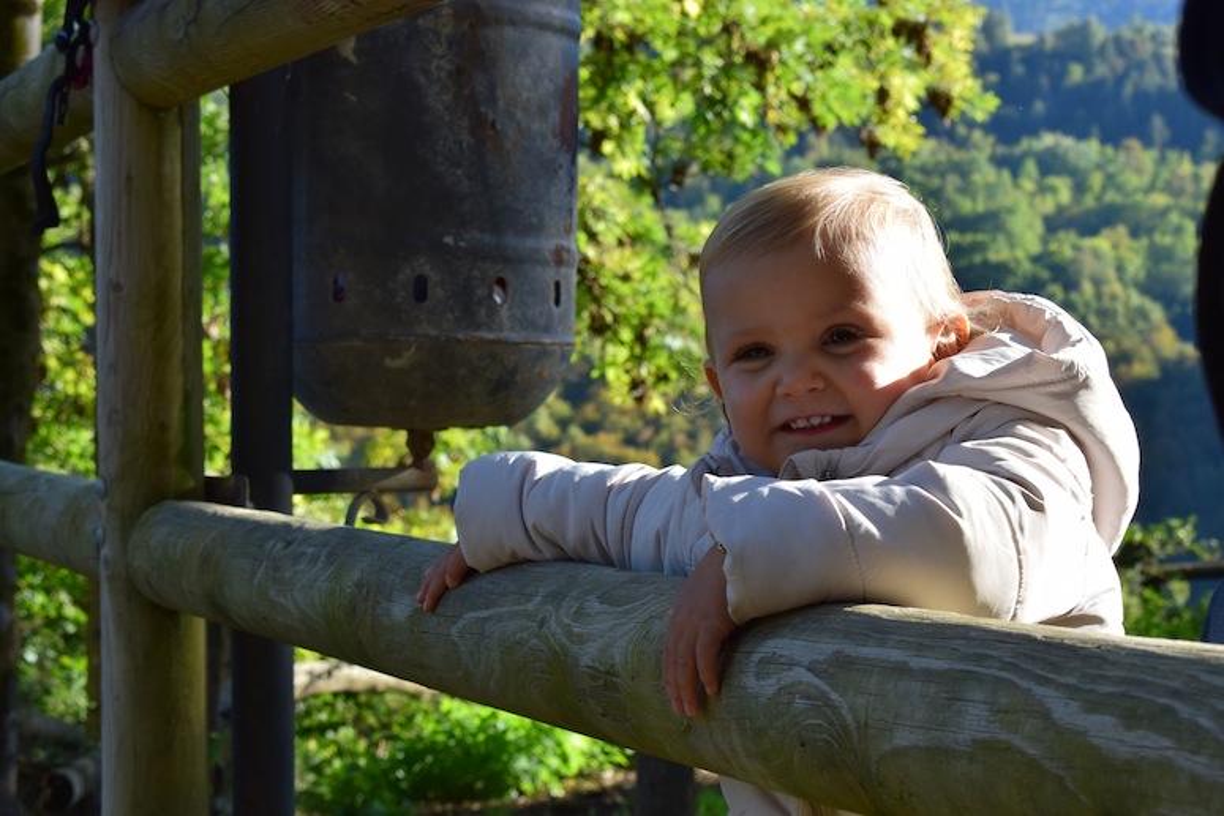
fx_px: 2652
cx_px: 612
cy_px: 408
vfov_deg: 17.5
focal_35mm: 78
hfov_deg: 26.0
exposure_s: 1/250
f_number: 10
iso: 400
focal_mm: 52
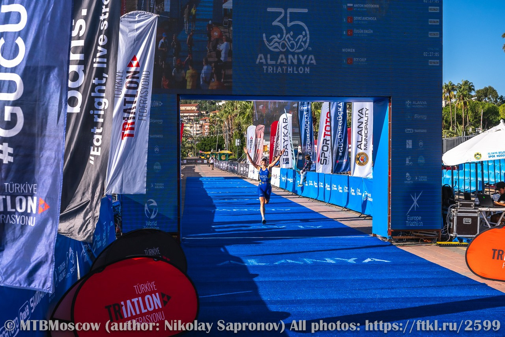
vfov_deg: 30.5
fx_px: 617
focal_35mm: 44
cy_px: 168
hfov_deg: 44.5
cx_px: 252
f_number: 8
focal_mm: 44
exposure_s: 1/1000
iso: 200
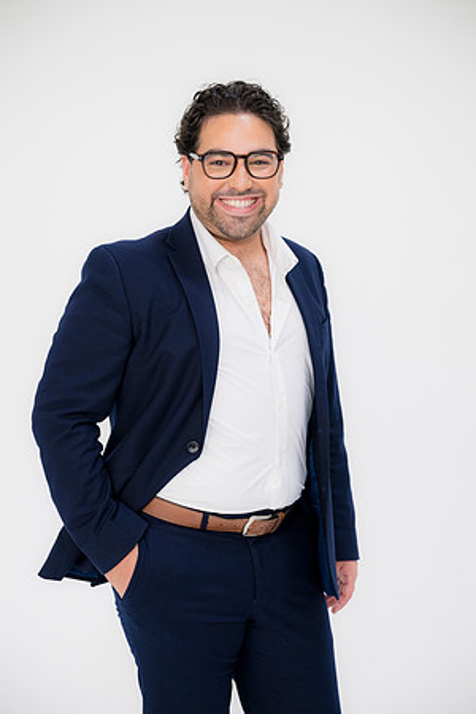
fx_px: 1527
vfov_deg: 26.3
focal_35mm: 77
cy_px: 357
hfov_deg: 17.7
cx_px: 238
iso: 800
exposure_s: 1/125
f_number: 3.2
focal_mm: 77
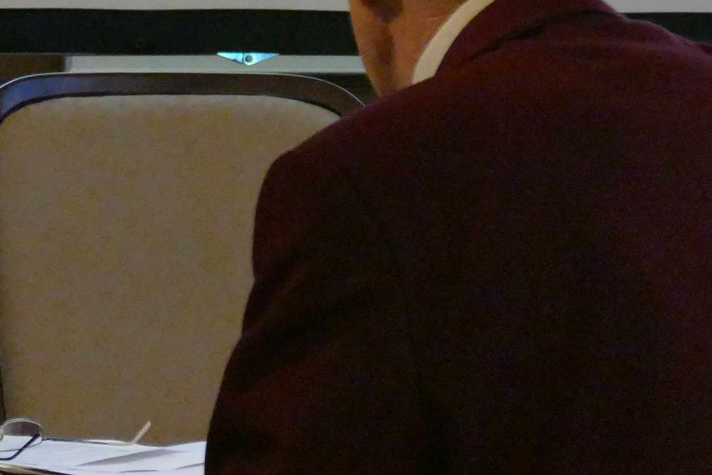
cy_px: 176
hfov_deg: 5.4
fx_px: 7555
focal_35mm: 382
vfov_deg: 3.6
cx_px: -148
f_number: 3.9
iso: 3200
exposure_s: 1/200
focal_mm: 44.41
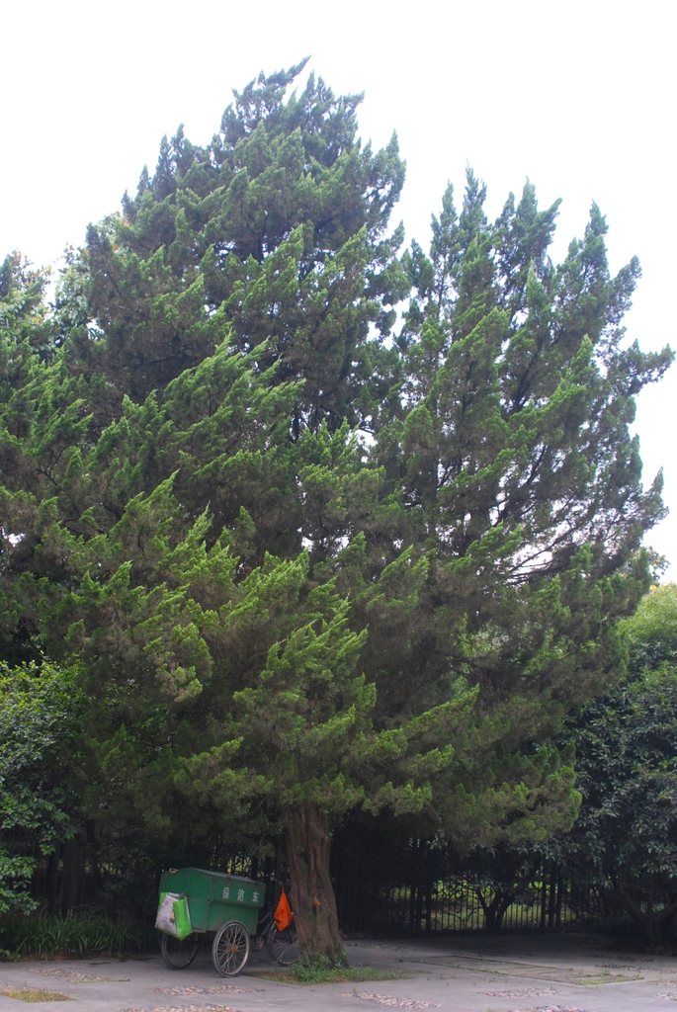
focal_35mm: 42
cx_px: 338
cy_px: 506
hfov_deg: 32.0
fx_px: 1182
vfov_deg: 46.4
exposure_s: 1/100
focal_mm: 28
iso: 400
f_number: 5
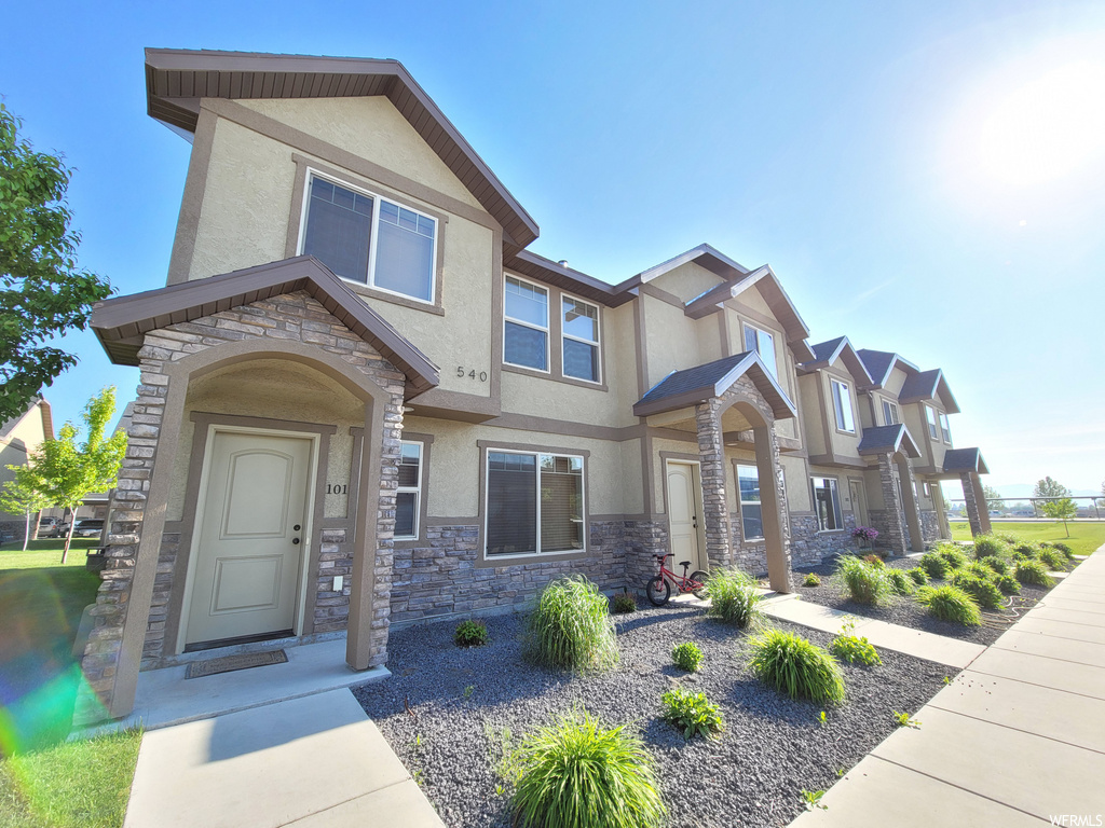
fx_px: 415
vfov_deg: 89.9
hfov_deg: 106.2
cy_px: 414
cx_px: 552
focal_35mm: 13
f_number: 2.2
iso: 64
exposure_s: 1/412
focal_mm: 2.2
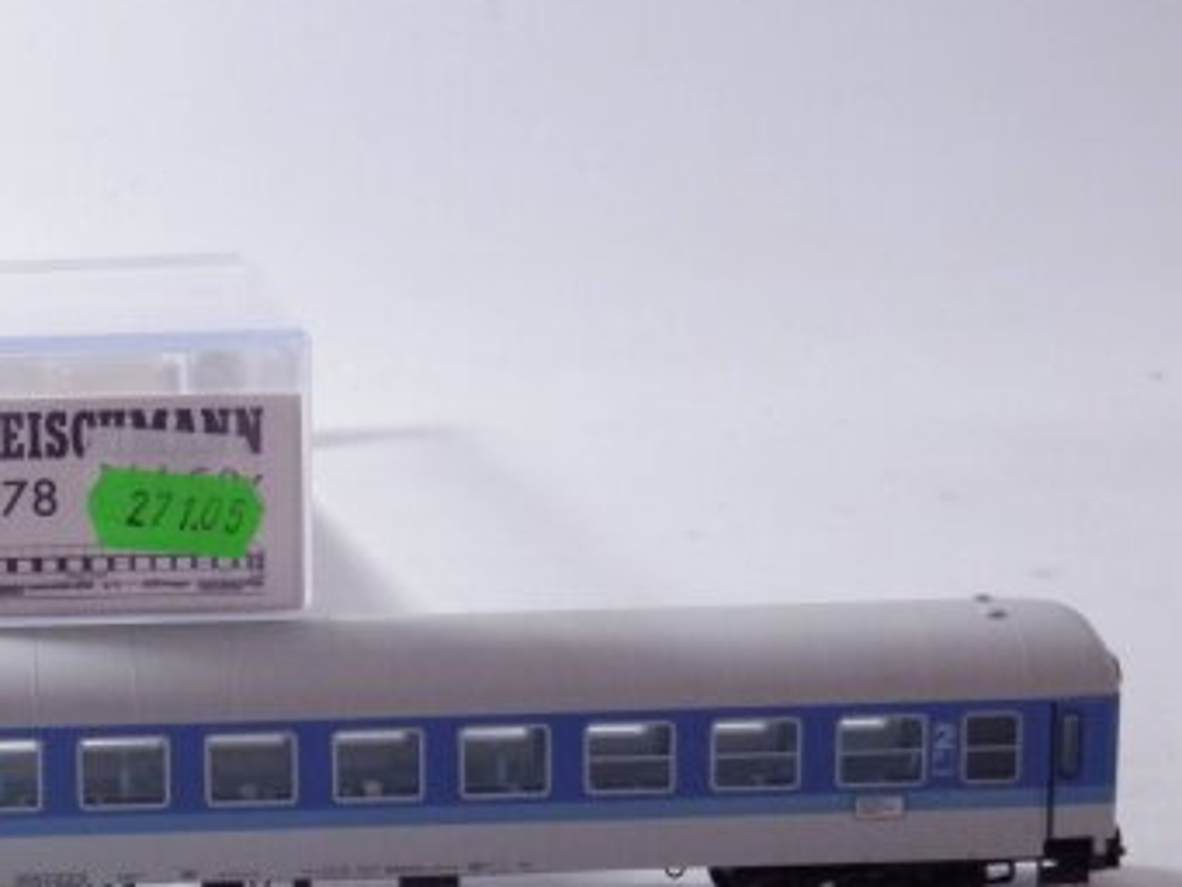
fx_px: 3962
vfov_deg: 12.7
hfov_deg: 16.8
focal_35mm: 116
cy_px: 672
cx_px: 205
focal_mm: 11.9
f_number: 4.4
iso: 640
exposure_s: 1/160
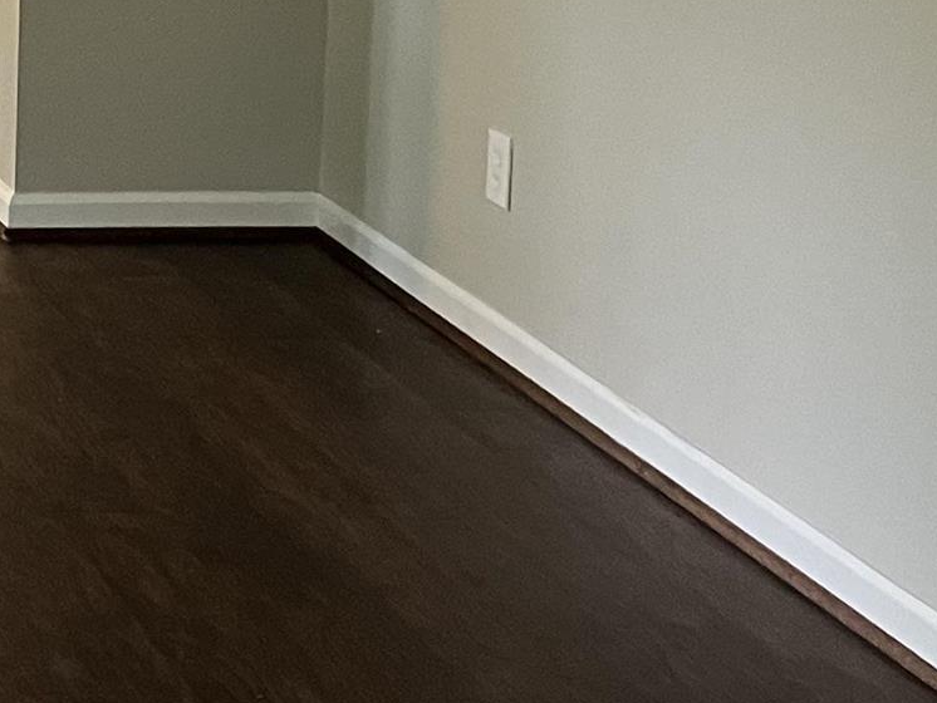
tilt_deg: -5.1
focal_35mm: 107
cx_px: -826
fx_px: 2897
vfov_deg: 13.3
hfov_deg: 15.4
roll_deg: -0.7
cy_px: -256
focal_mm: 5.1
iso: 320
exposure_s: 1/60
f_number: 1.6
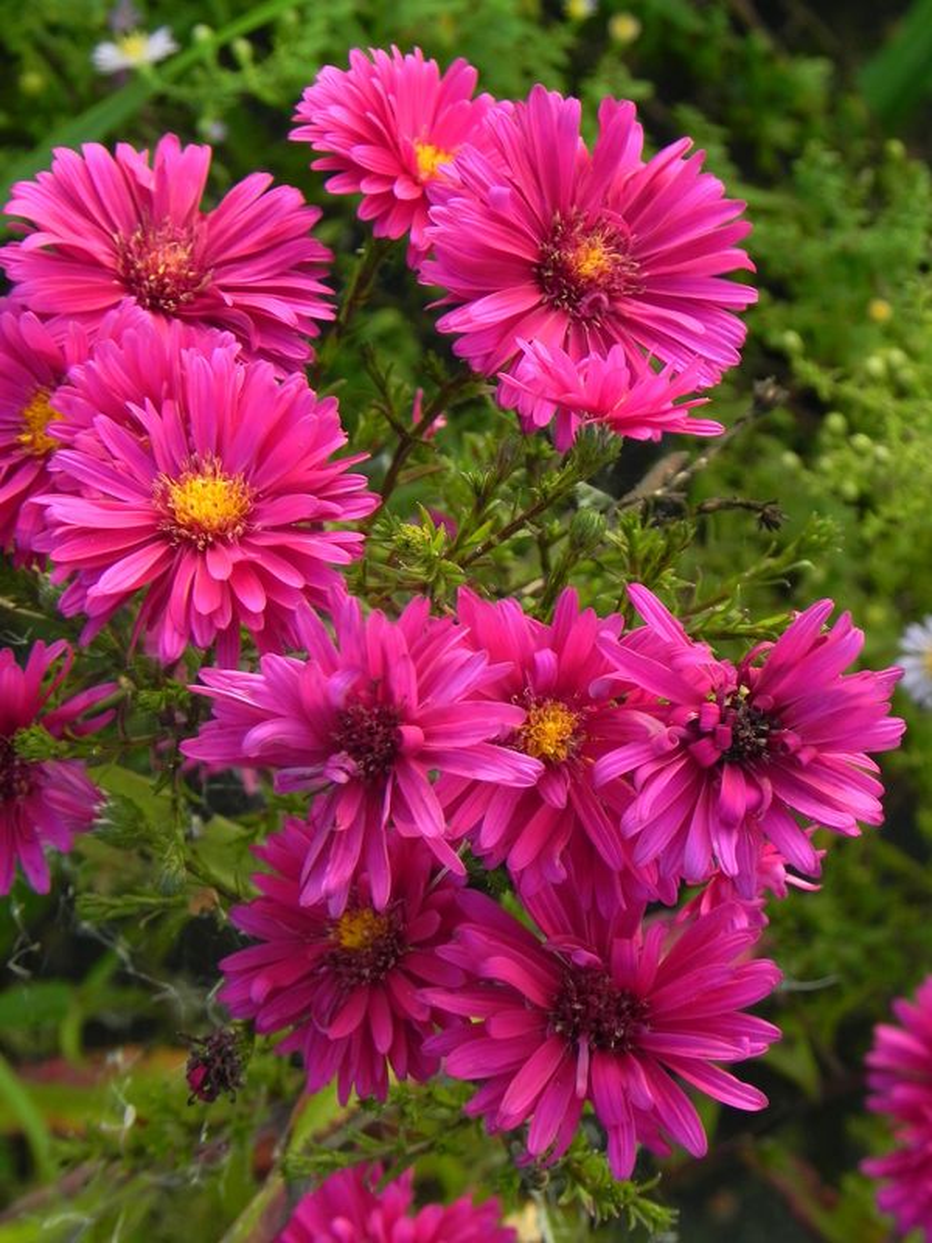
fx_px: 6605
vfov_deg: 10.7
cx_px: 466
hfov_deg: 8.1
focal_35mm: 184
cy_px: 622
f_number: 5
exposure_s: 1/40
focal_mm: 32.7
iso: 160
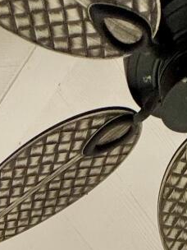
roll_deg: +1.2
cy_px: 748
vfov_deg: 11.5
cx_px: 0
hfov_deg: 15.8
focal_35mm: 92
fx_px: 663
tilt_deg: -1.8
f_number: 2.2
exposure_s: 1/1637
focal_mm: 2.22
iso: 50
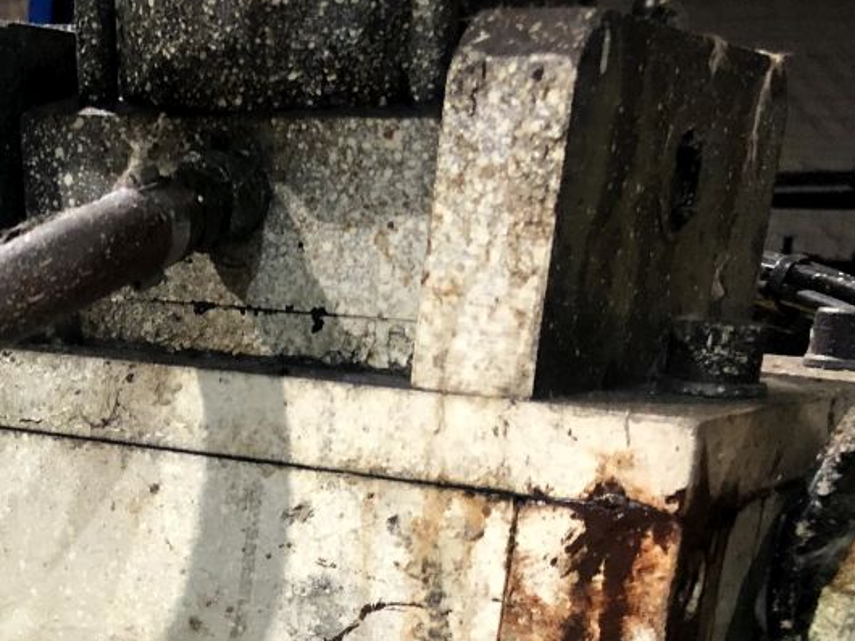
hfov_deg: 23.7
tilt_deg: -14.4
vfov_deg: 19.2
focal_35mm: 74
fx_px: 1827
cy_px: 668
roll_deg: -2.5
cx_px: -213
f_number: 1.8
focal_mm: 4
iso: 80
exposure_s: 1/15
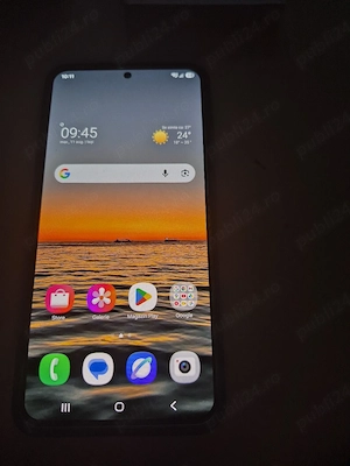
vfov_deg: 73.9
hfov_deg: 58.9
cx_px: 175
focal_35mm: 23
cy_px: 233
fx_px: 310
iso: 64
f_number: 1.8
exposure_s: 1/60.2
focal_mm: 5.4
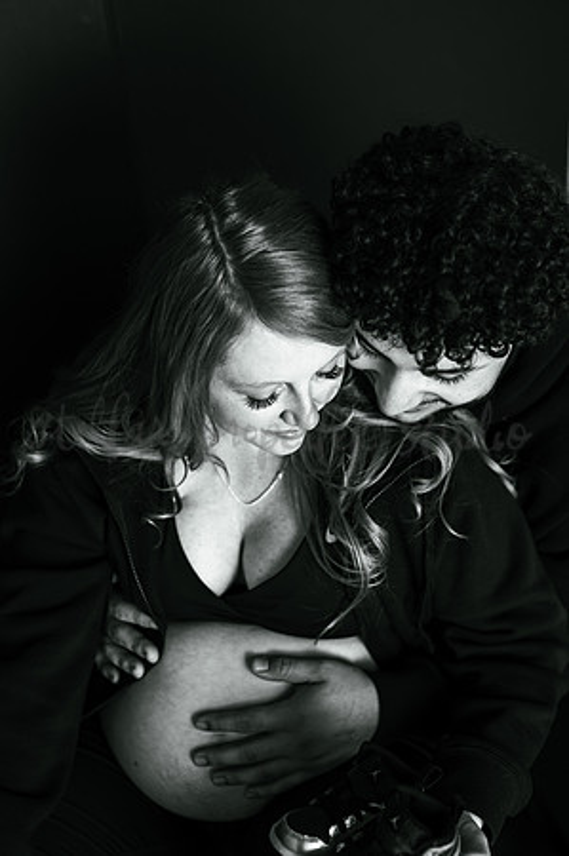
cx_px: 284
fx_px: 1188
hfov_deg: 26.9
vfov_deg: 39.6
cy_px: 428
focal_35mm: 50
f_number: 2.5
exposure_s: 1/160
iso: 200
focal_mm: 50
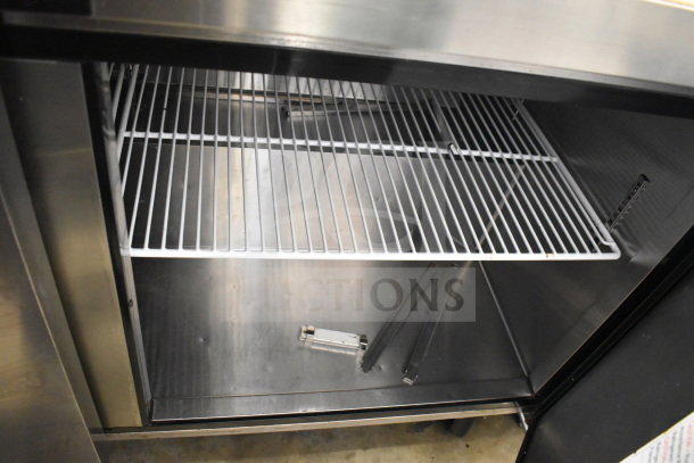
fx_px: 521
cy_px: 232
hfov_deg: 67.4
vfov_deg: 48.0
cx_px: 347
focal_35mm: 27
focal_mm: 18
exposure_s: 1/30
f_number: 3.5
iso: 6400
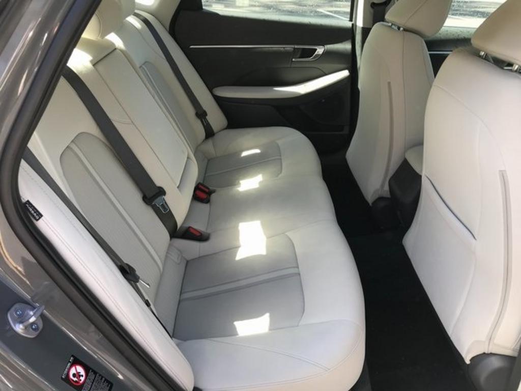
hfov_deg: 63.4
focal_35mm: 28
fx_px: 421
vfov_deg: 49.7
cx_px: 260
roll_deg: -2.0
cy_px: 196
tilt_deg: -29.7
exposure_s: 1/197
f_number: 1.8
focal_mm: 3.99
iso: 20
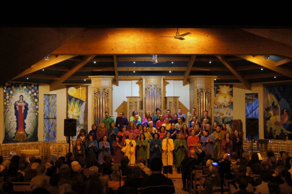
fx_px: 365
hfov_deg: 43.6
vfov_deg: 29.8
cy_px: 97
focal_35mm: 45
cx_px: 146
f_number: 4.5
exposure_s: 1/60
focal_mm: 30
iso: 1600
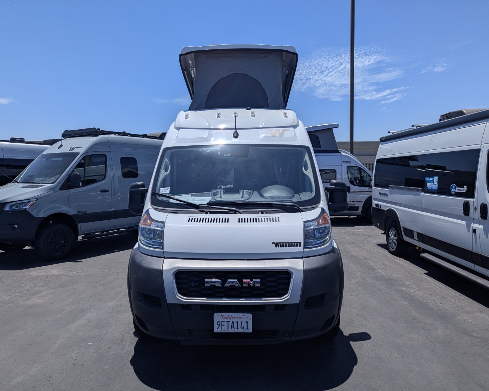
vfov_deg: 56.8
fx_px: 362
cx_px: 231
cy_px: 196
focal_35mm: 25
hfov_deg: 68.1
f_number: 1.85
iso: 43
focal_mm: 6.81
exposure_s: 1/5155
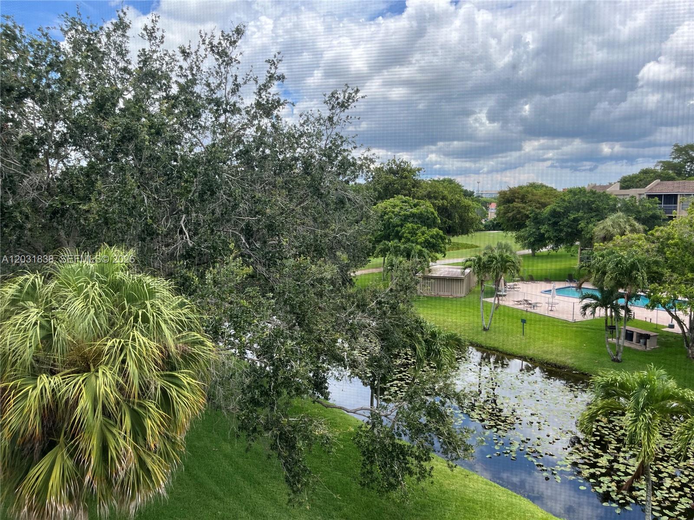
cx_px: 347
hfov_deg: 67.3
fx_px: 521
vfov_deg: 53.1
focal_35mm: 26
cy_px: 260
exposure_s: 1/1355
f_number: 1.6
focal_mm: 5.1
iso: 50
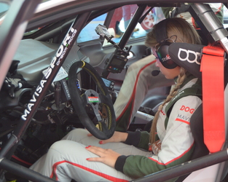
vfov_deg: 17.4
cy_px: 88
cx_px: 146
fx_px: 593
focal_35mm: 88
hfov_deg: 21.7
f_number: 5.3
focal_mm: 46
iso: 800
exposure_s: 1/50
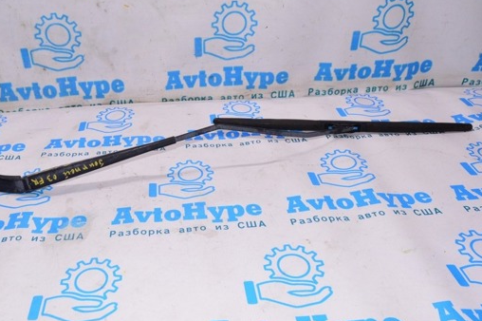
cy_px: 146
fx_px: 455
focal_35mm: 34
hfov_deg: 55.3
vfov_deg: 38.8
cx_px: 188
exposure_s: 1/160
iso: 1600
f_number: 8
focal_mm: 18
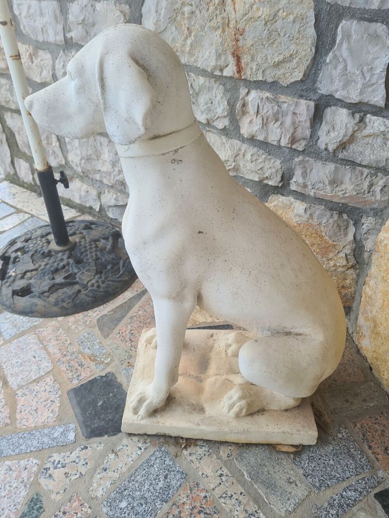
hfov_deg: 53.1
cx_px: 194
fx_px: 390
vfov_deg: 67.3
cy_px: 259
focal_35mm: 26
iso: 50
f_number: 1.8
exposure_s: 1/215
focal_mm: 5.4
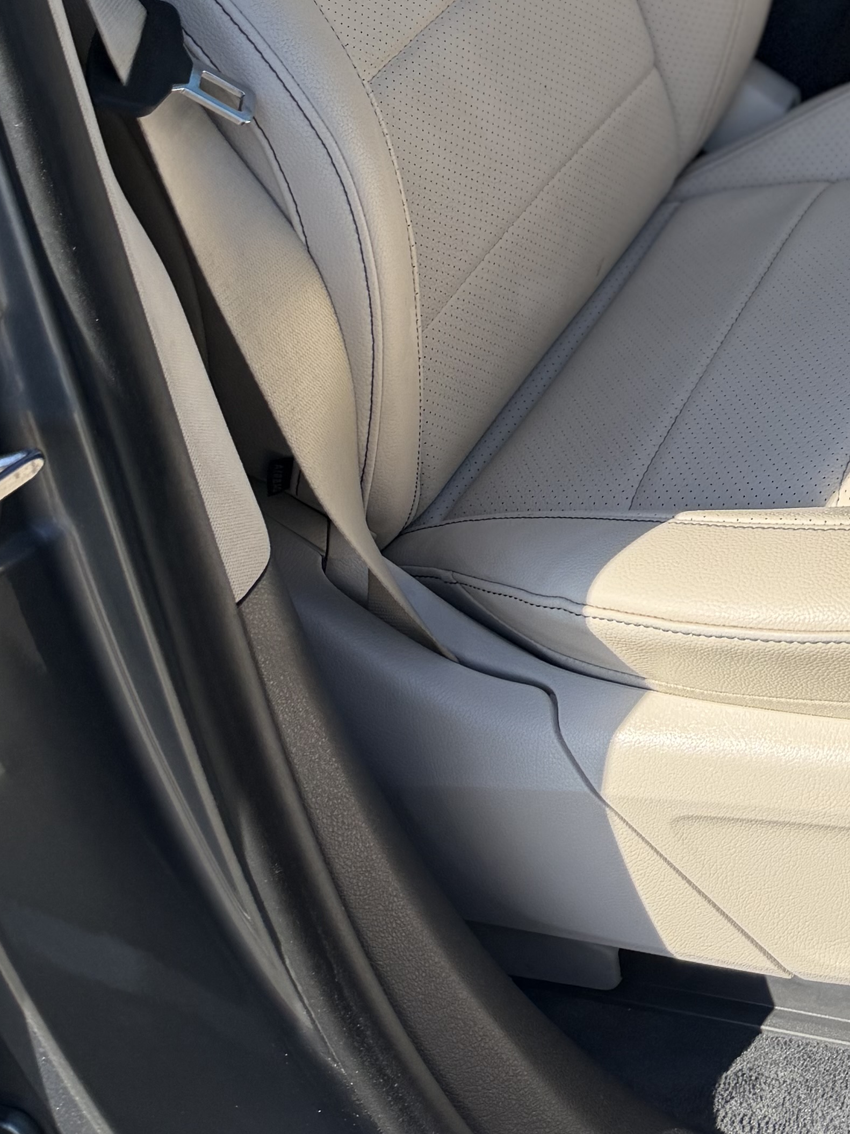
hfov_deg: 21.4
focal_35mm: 65
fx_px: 2128
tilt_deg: -21.2
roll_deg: -5.4
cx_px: 937
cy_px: -237
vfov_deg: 26.4
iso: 80
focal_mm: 6.76
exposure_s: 1/2000
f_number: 1.78
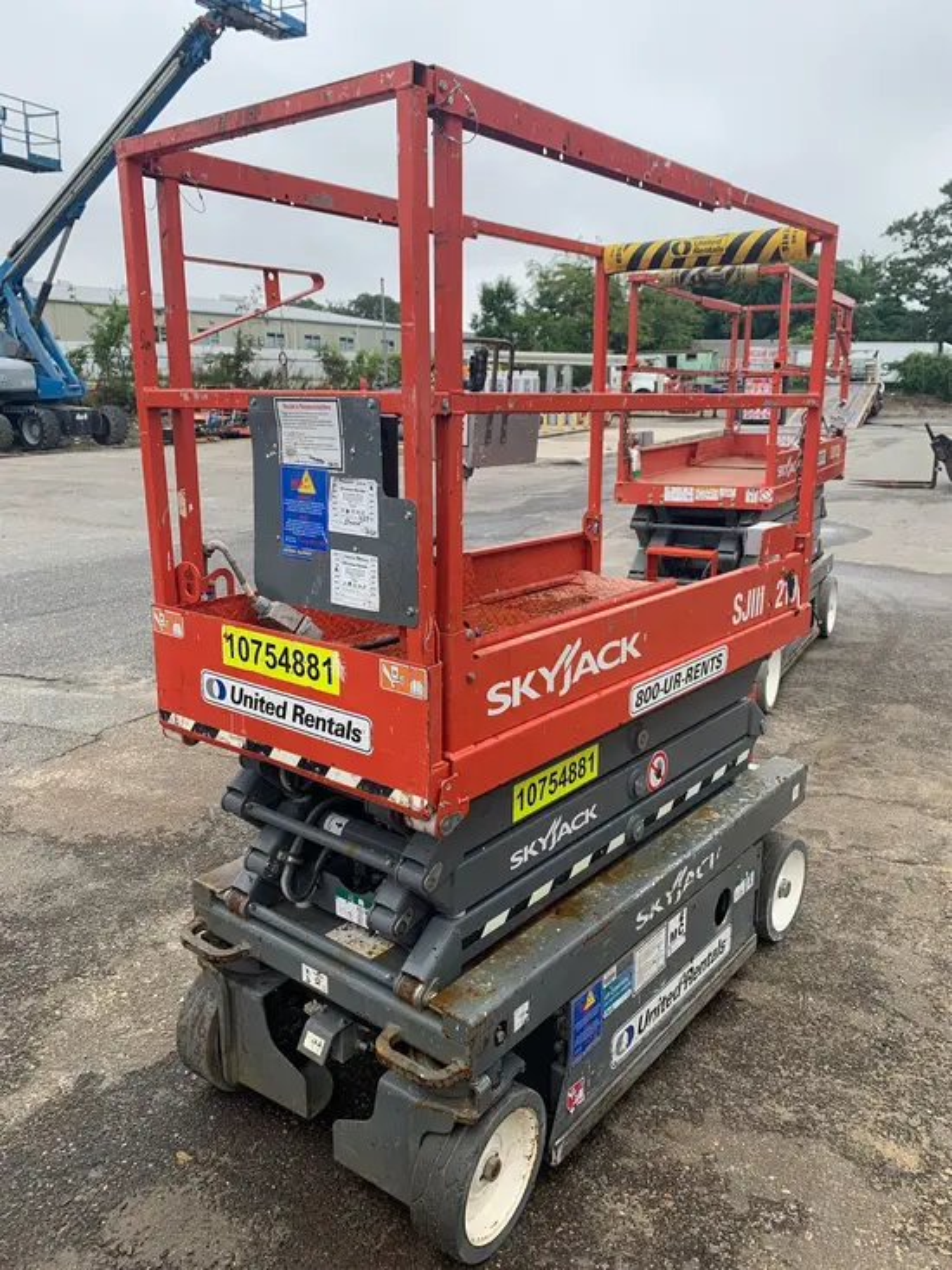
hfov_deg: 53.1
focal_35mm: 26
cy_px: 635
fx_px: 953
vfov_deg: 67.3
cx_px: 476
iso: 25
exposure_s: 1/122
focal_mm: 4.25
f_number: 1.8
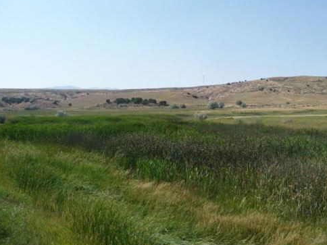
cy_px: 125
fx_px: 350
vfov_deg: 38.7
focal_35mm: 37
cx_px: 213
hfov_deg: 49.4
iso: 100
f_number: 3.3
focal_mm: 4.7
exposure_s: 1/1000
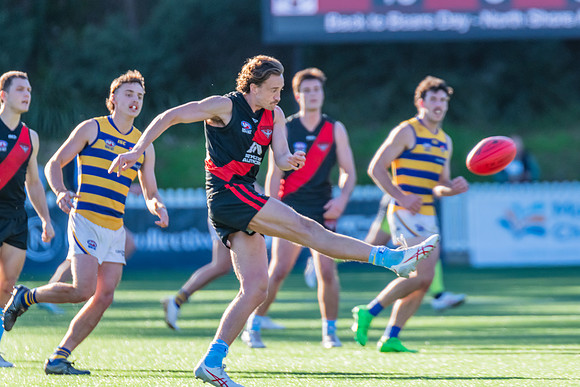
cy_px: 170
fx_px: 9238
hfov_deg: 3.6
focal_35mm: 573
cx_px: 326
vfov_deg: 2.4
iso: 1400
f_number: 5.6
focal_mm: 500
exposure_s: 1/1250
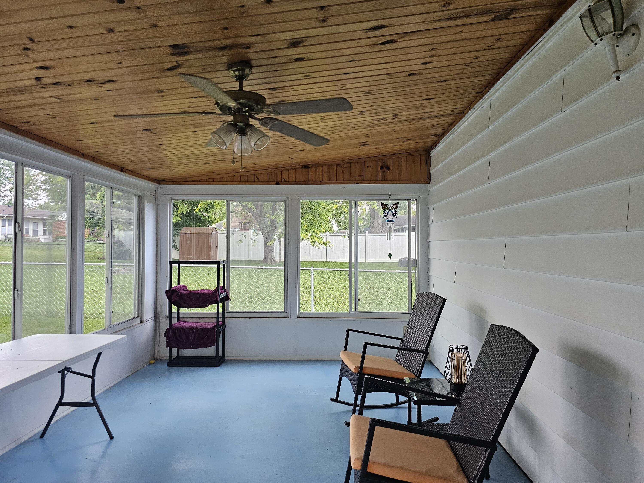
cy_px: 242
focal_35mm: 23
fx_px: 428
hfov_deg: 73.9
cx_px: 322
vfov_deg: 58.9
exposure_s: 1/359
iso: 400
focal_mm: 6.3
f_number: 1.7
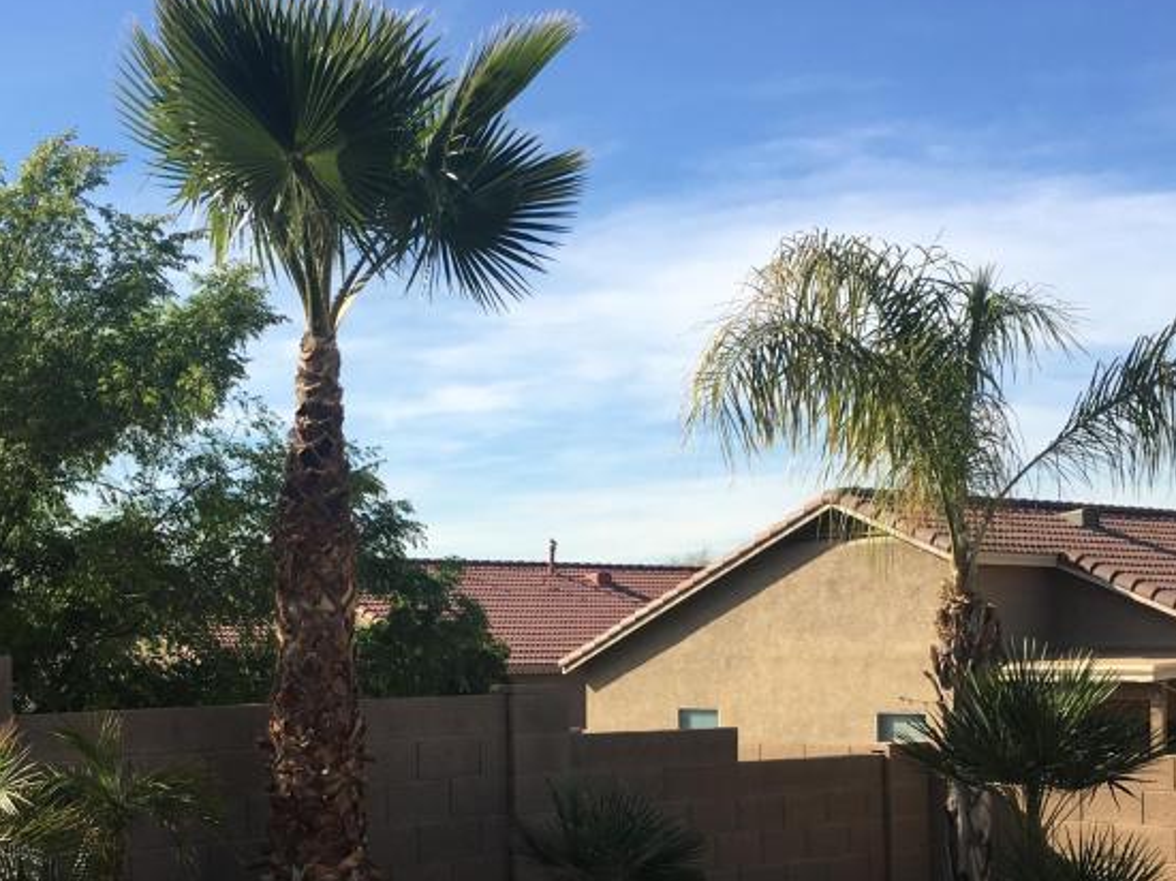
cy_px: 693
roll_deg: +0.9
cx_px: 543
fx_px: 1834
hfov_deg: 35.5
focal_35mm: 54
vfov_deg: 26.6
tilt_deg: -0.8
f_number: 2.2
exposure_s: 1/1166
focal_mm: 4.15
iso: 25
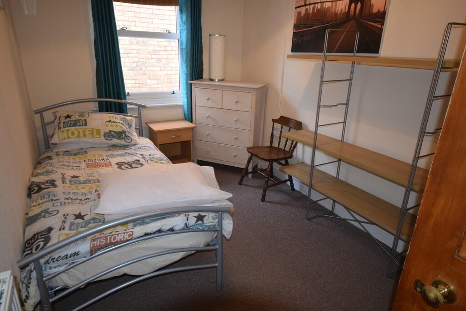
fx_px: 311
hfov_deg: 73.7
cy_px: 156
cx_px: 233
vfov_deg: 53.1
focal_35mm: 24
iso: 2500
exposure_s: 1/60
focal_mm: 16
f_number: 5
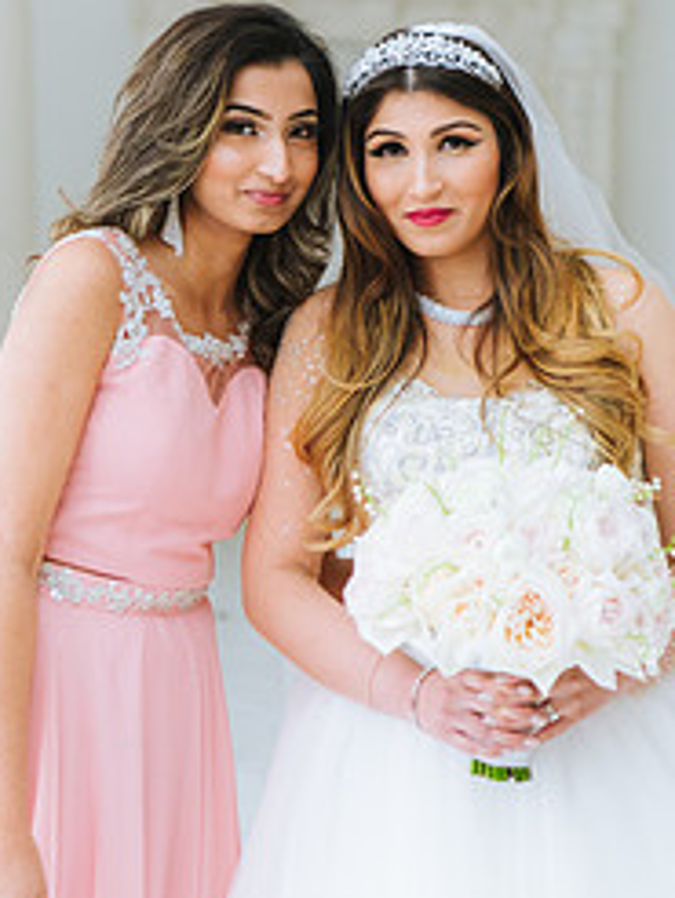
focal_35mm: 123
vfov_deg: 16.0
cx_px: 317
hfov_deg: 12.1
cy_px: 460
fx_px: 3192
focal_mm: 70
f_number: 2.8
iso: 1000
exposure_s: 1/320
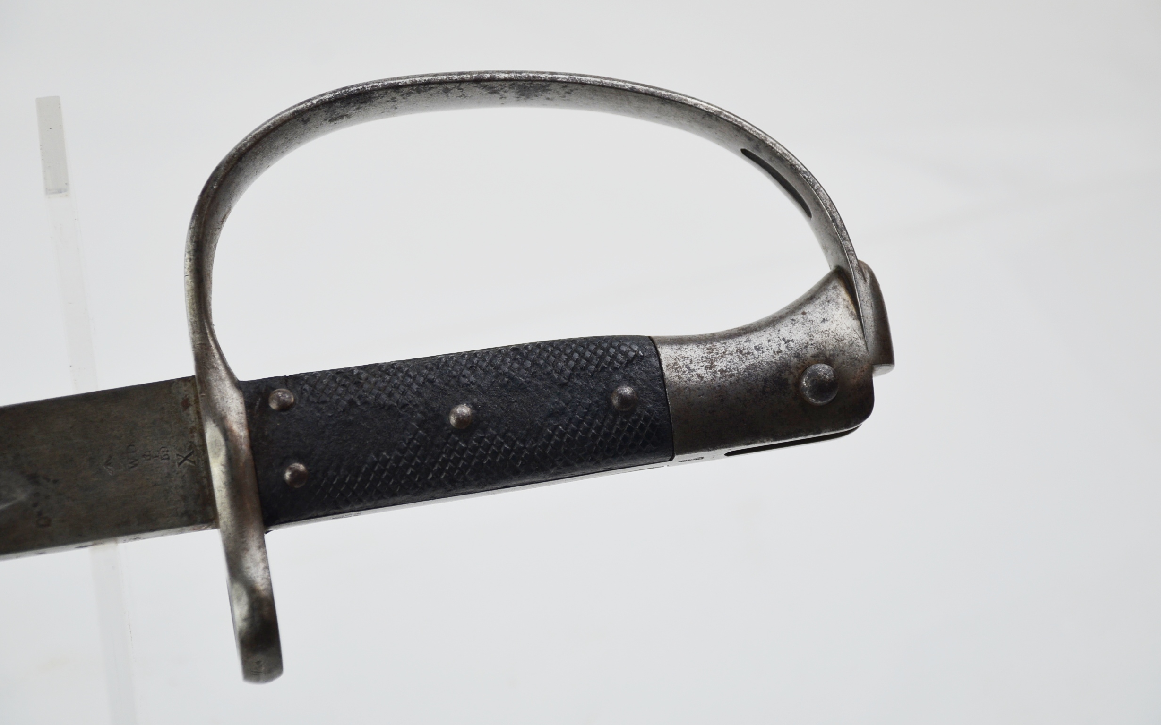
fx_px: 3195
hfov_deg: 20.6
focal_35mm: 101
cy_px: 344
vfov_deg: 12.9
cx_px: 582
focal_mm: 66
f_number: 5.3
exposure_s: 1/320
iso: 400
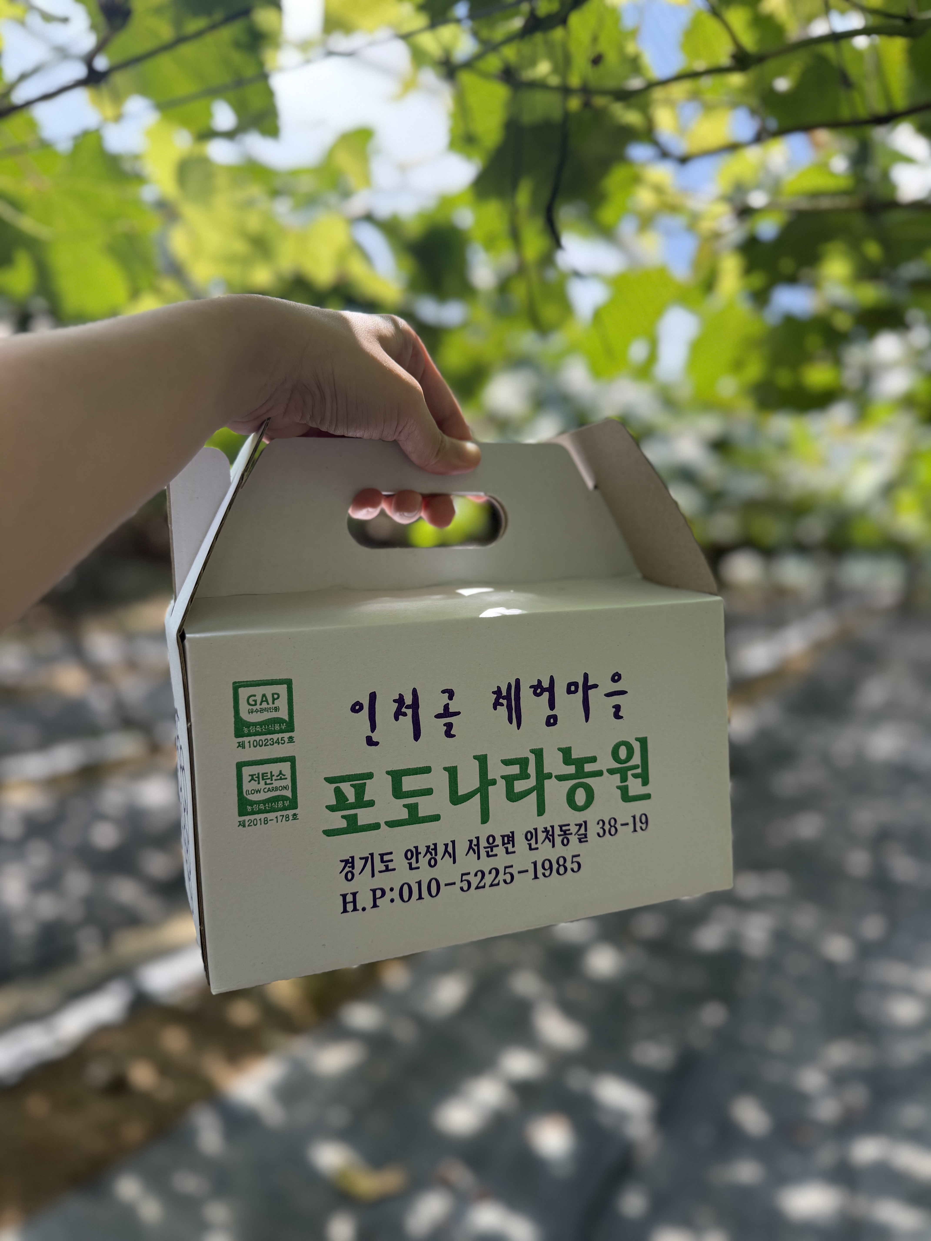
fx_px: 861
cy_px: 620
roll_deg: +0.3
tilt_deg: -4.1
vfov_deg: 71.6
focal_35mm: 24
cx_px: 466
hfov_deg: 56.8
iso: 100
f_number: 1.78
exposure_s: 1/1046
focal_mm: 6.76
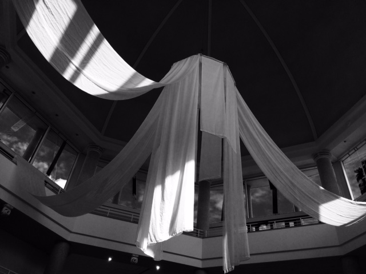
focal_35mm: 29
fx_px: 307
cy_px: 137
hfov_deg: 61.7
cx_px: 183
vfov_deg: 48.2
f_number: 2.2
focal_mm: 4.15
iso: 32
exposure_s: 1/838
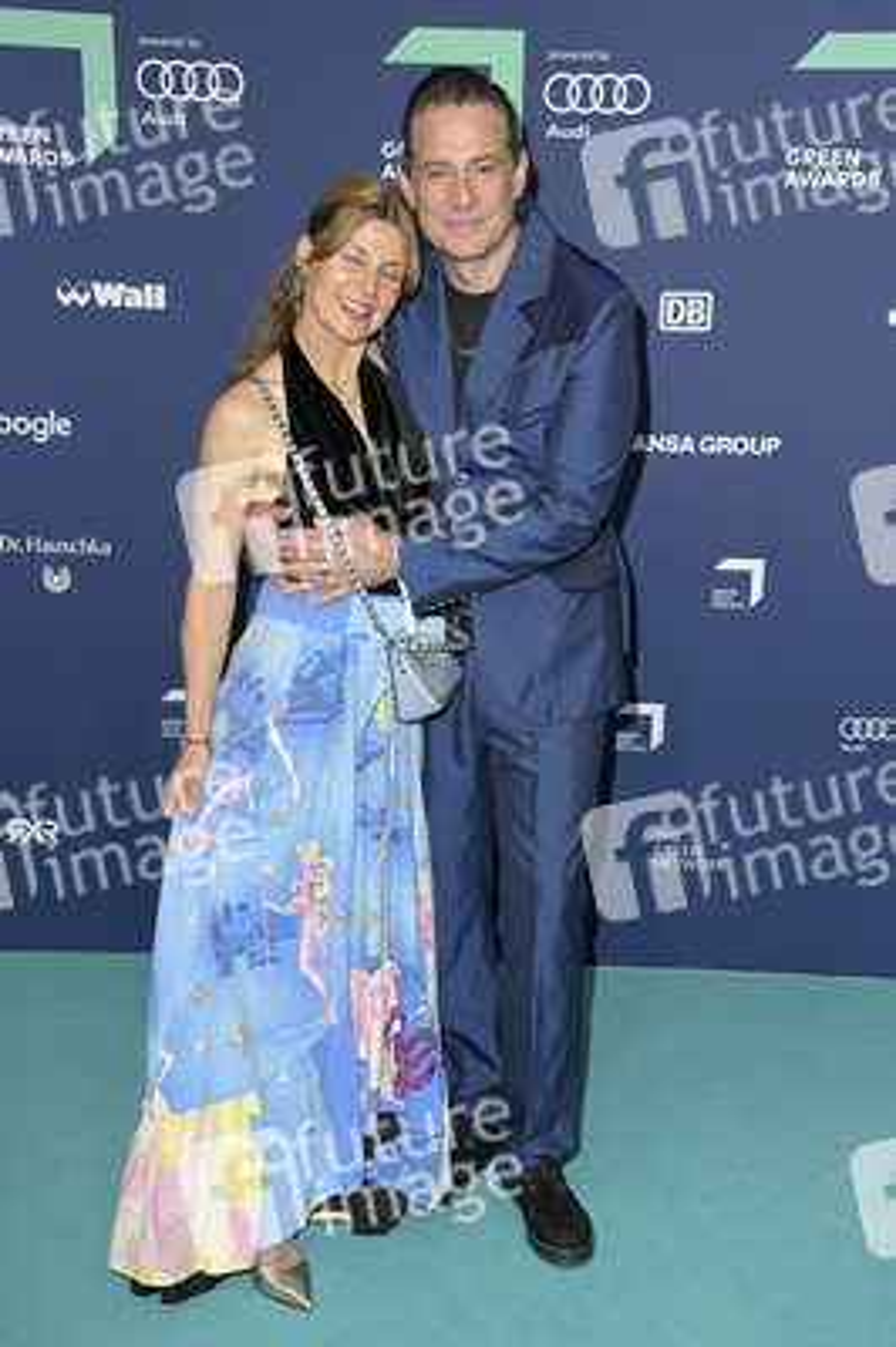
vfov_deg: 44.5
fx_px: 1645
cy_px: 674
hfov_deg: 30.5
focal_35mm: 44
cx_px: 448
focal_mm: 44
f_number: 6.3
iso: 800
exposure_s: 1/250
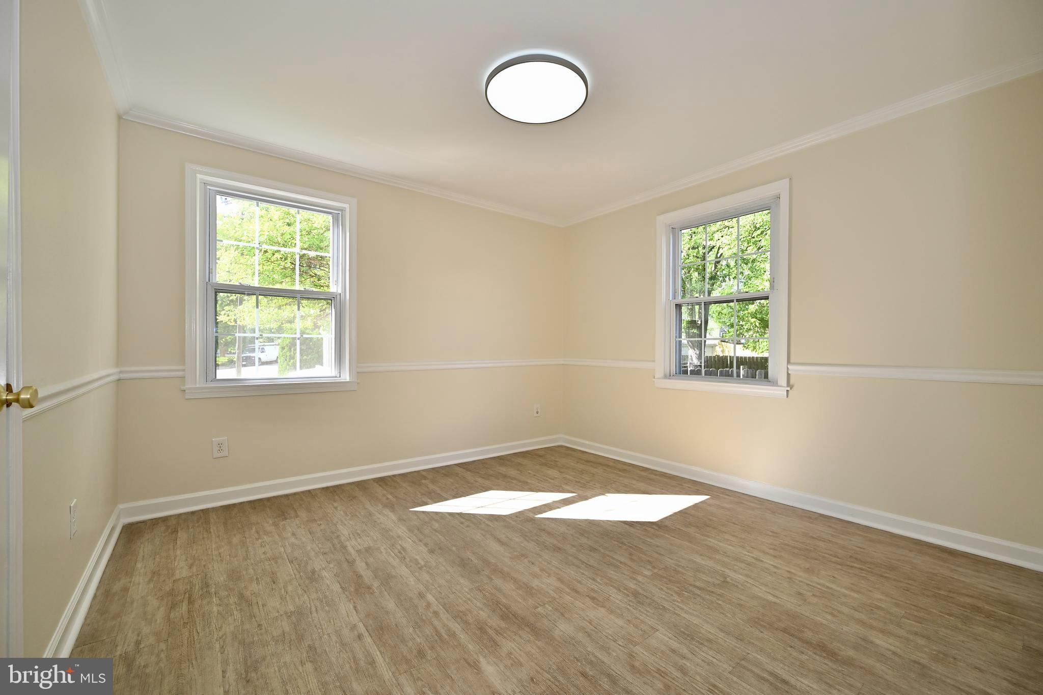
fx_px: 406
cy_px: 348
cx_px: 522
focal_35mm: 14
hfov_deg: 104.3
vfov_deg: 81.2
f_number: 6.3
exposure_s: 1/60
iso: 250
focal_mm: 14
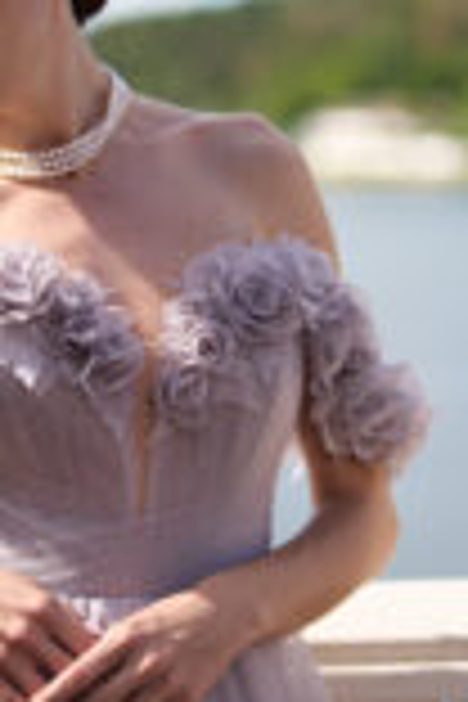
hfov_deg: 10.6
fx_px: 2496
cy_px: 324
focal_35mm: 128
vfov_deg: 16.0
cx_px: 25
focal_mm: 50
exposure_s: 1/8000
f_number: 1.4
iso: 100
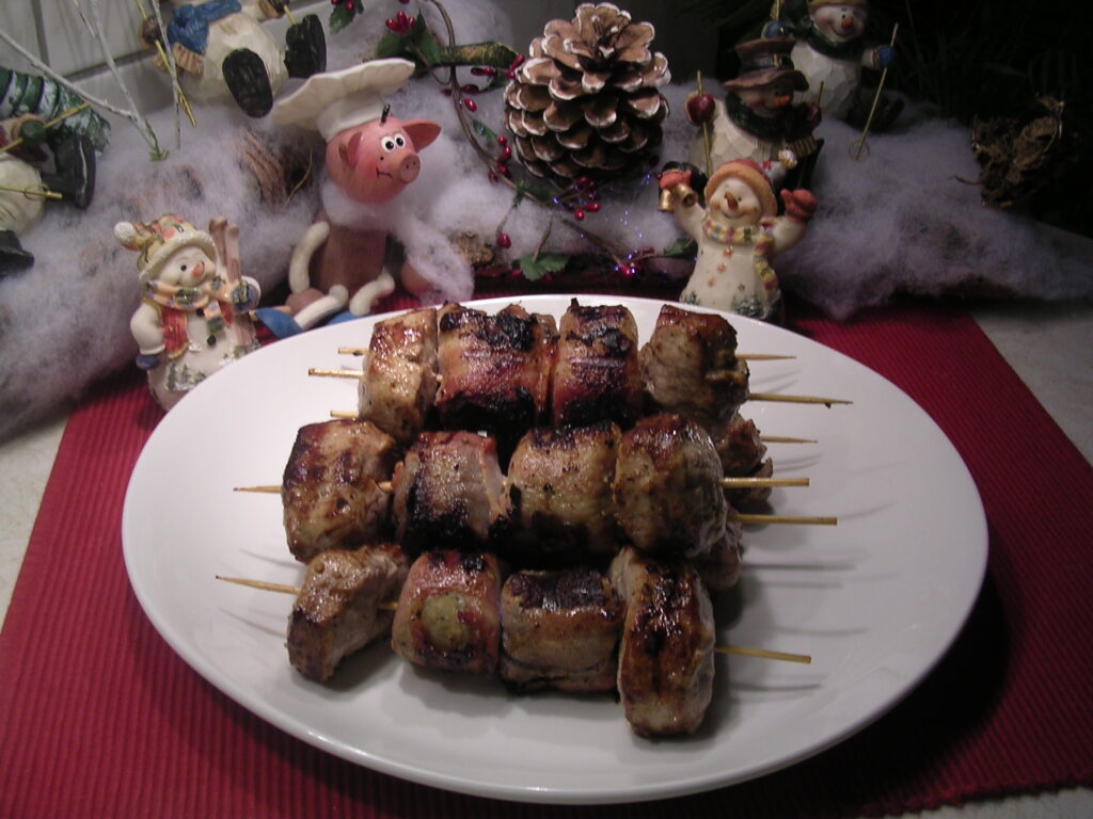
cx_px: 546
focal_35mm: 38
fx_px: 1200
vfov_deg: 37.7
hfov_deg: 49.0
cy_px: 410
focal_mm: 5.8
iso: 100
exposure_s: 1/45.4
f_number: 2.8
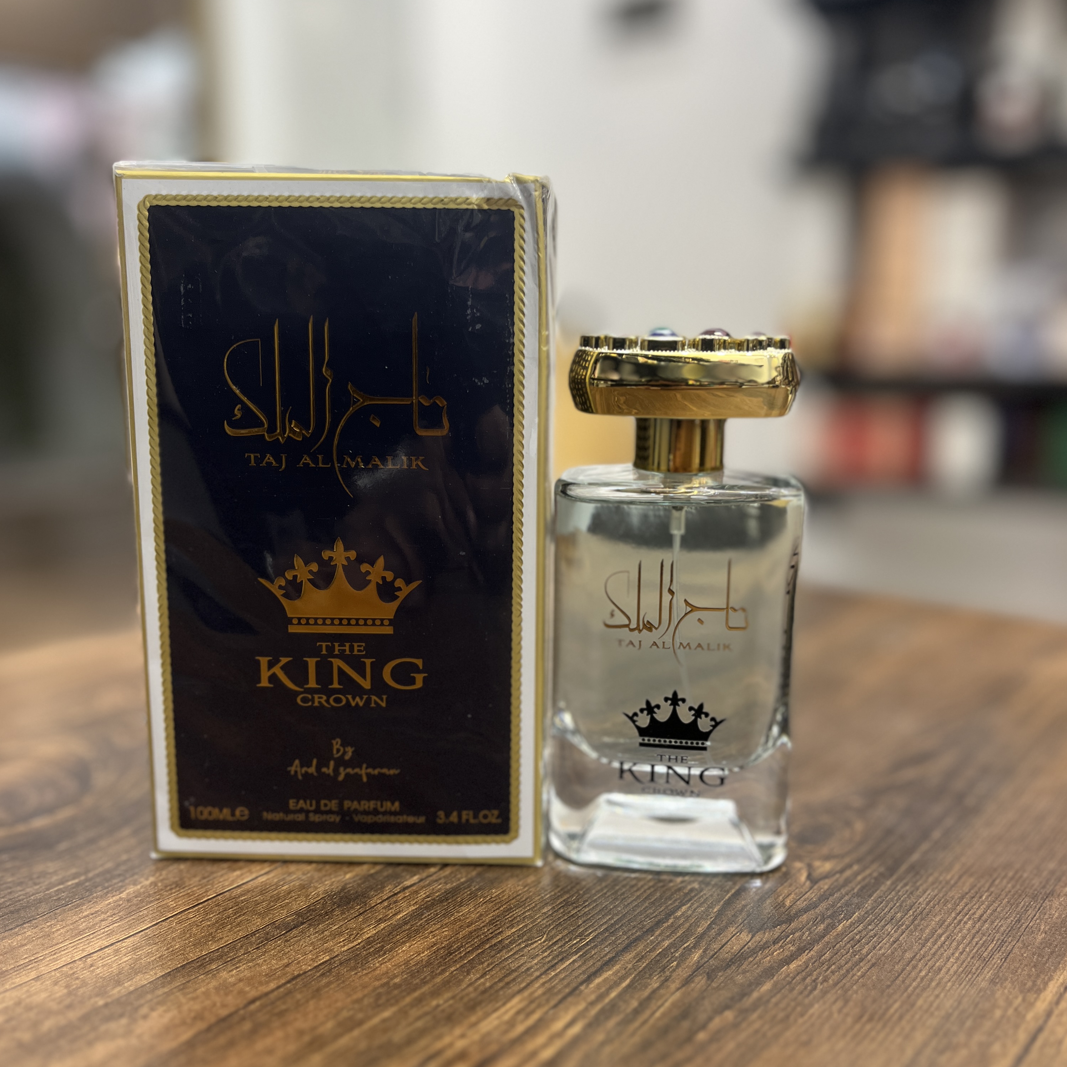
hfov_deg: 52.5
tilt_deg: -9.9
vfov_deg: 52.5
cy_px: 527
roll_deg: +1.8
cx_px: 533
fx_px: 1081
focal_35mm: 31
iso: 100
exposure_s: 1/100
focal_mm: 5.1
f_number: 1.6
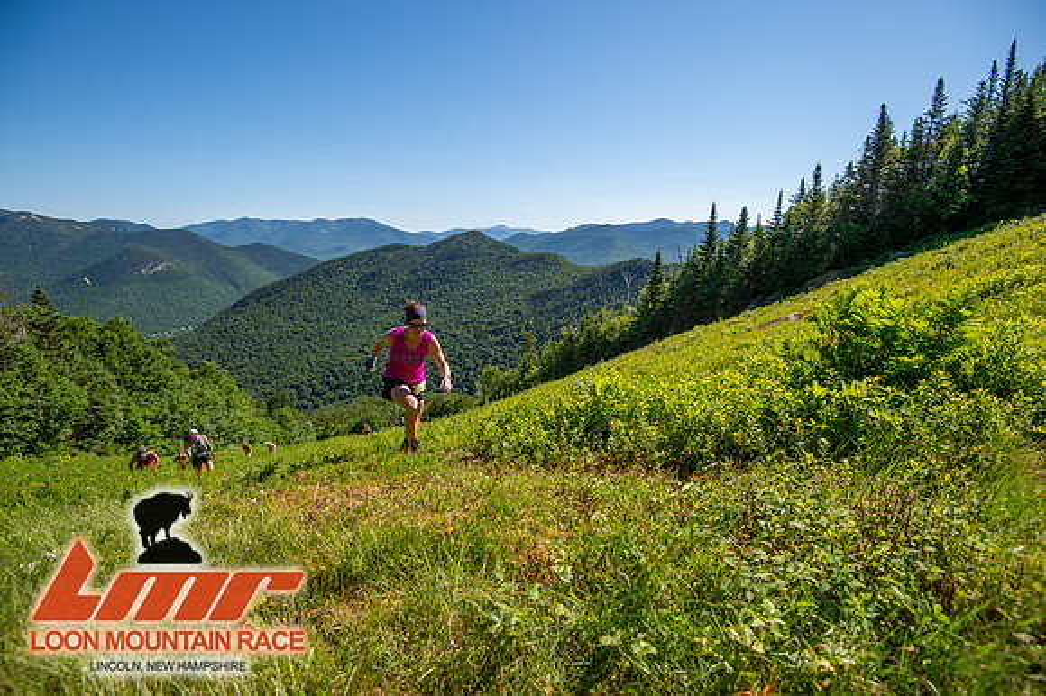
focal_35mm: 16
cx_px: 523
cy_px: 348
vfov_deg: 73.7
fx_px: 465
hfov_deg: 96.8
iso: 100
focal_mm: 16
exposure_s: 1/640
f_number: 5
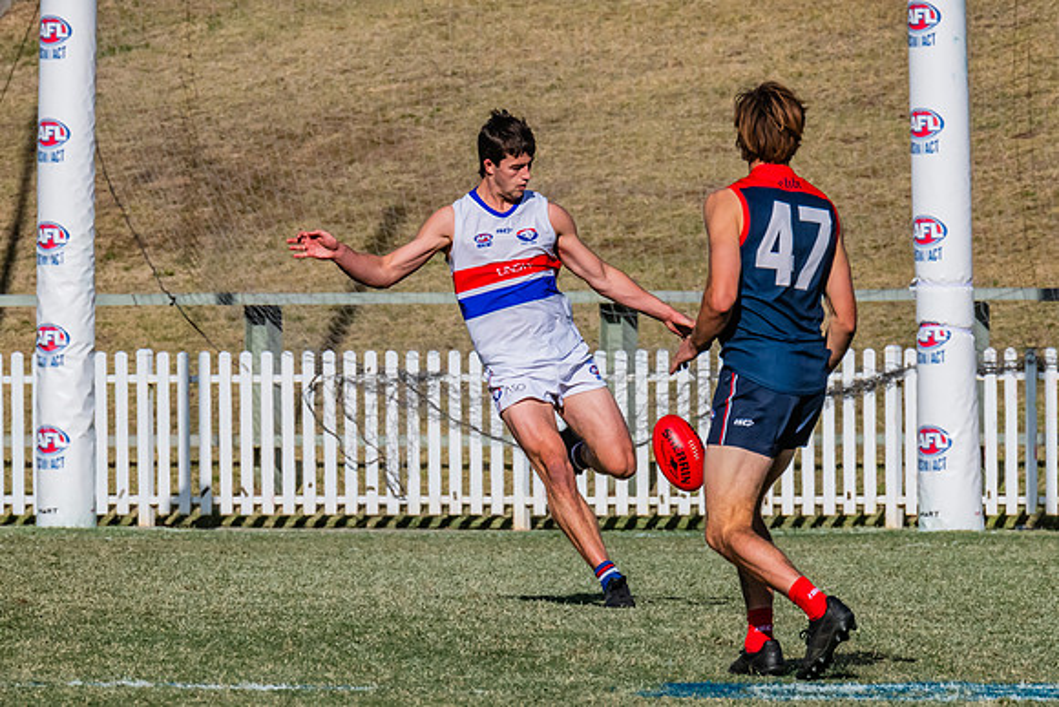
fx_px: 22696
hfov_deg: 2.7
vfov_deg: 1.8
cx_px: 505
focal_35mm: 771
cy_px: 360
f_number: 16
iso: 800
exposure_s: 1/1600
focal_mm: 420
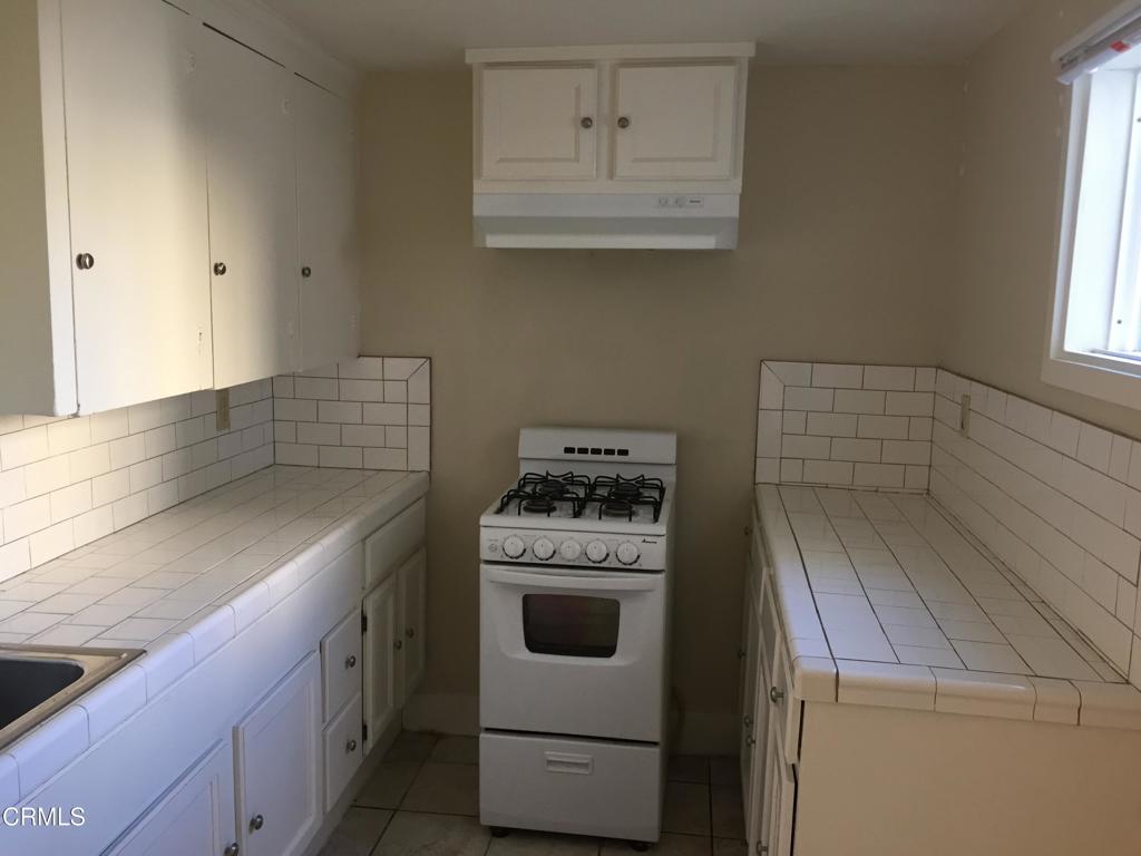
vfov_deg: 48.2
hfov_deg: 61.7
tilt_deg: -9.3
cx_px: 570
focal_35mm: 29
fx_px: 956
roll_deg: -1.6
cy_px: 428
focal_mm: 4.15
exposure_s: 1/30
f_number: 2.2
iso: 64
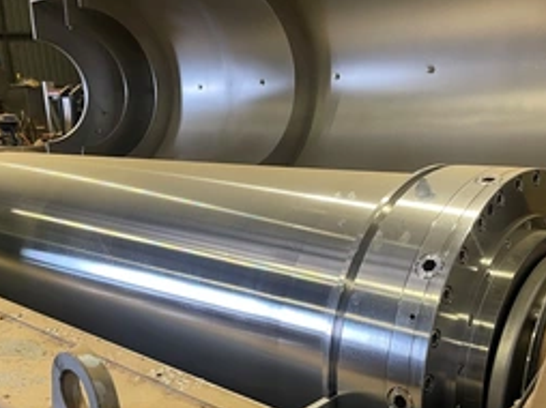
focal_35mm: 41
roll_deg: +2.0
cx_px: 303
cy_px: 262
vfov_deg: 34.8
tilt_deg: -13.7
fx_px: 646
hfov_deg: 45.7
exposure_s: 1/60
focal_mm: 5.1
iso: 320
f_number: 1.6
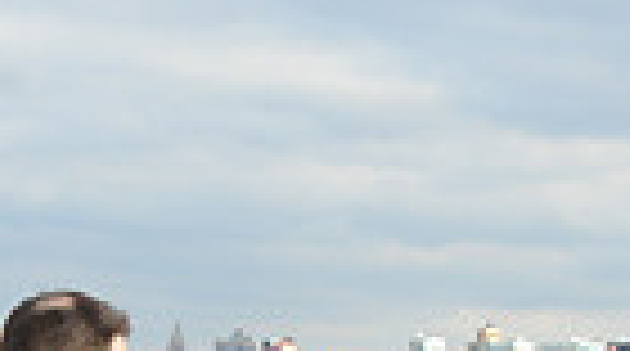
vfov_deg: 6.0
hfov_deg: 11.0
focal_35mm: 196
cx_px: 346
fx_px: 3267
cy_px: 605
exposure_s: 1/250
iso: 250
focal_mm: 45
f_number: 7.1
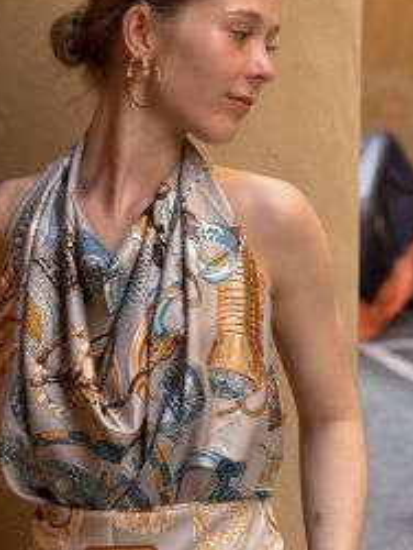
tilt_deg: -5.2
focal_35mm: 115
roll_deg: +1.4
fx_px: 1826
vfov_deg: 17.1
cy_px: 207
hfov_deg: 12.8
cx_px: 72
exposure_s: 1/121
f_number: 1.78
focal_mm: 6.76
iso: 64
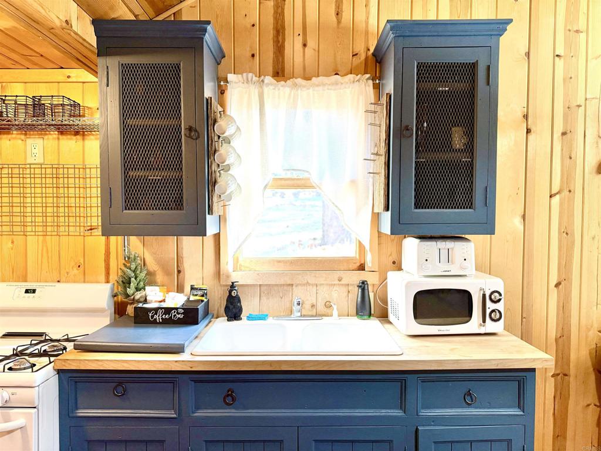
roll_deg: -0.5
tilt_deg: -0.7
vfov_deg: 56.8
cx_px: 300
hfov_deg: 71.6
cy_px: 226
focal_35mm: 24
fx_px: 417
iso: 400
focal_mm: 6.76
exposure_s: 1/120
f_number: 1.78
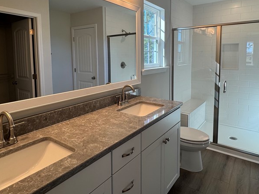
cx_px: 135
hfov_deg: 71.5
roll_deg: +0.2
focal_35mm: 24
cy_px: 71
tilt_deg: -4.6
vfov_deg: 56.0
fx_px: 180
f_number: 2.2
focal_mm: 2.22
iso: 40
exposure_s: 1/124
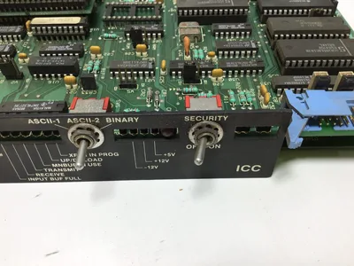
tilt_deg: -47.2
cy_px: 133
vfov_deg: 45.4
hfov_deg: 58.4
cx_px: 177
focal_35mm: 31
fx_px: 317
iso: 40
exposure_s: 1/120
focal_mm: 3.3
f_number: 2.4
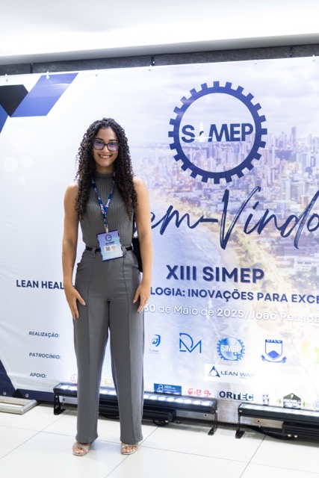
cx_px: 160
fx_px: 664
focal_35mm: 50
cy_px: 239
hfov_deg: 27.0
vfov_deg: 39.6
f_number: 1.8
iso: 800
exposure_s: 1/100
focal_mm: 50
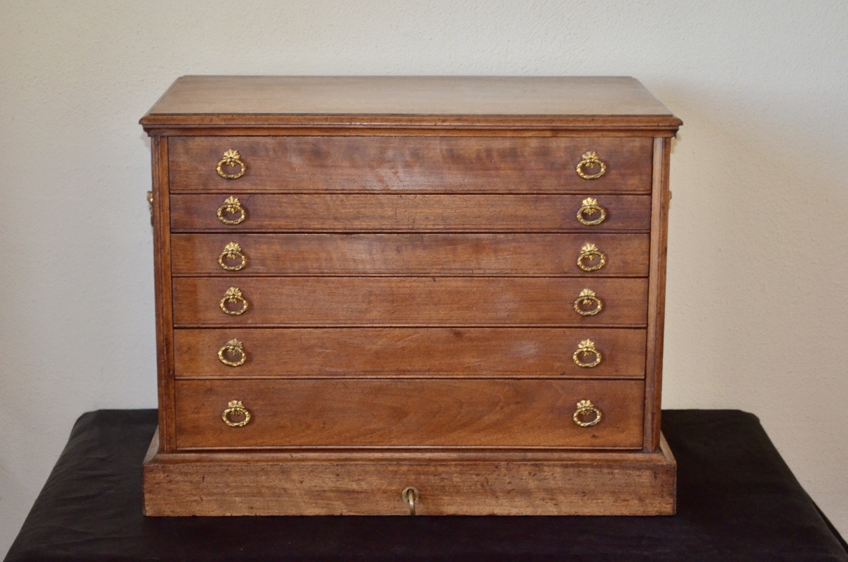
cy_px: 281
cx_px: 424
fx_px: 1939
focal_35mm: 82
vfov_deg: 16.5
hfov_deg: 24.7
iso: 2500
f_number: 5.6
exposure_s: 1/60
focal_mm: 55
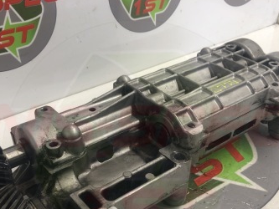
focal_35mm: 42
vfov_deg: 33.8
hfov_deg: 44.8
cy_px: 153
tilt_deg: -36.0
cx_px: 138
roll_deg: +1.5
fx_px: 339
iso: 40
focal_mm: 3.99
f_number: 1.8
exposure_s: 1/20
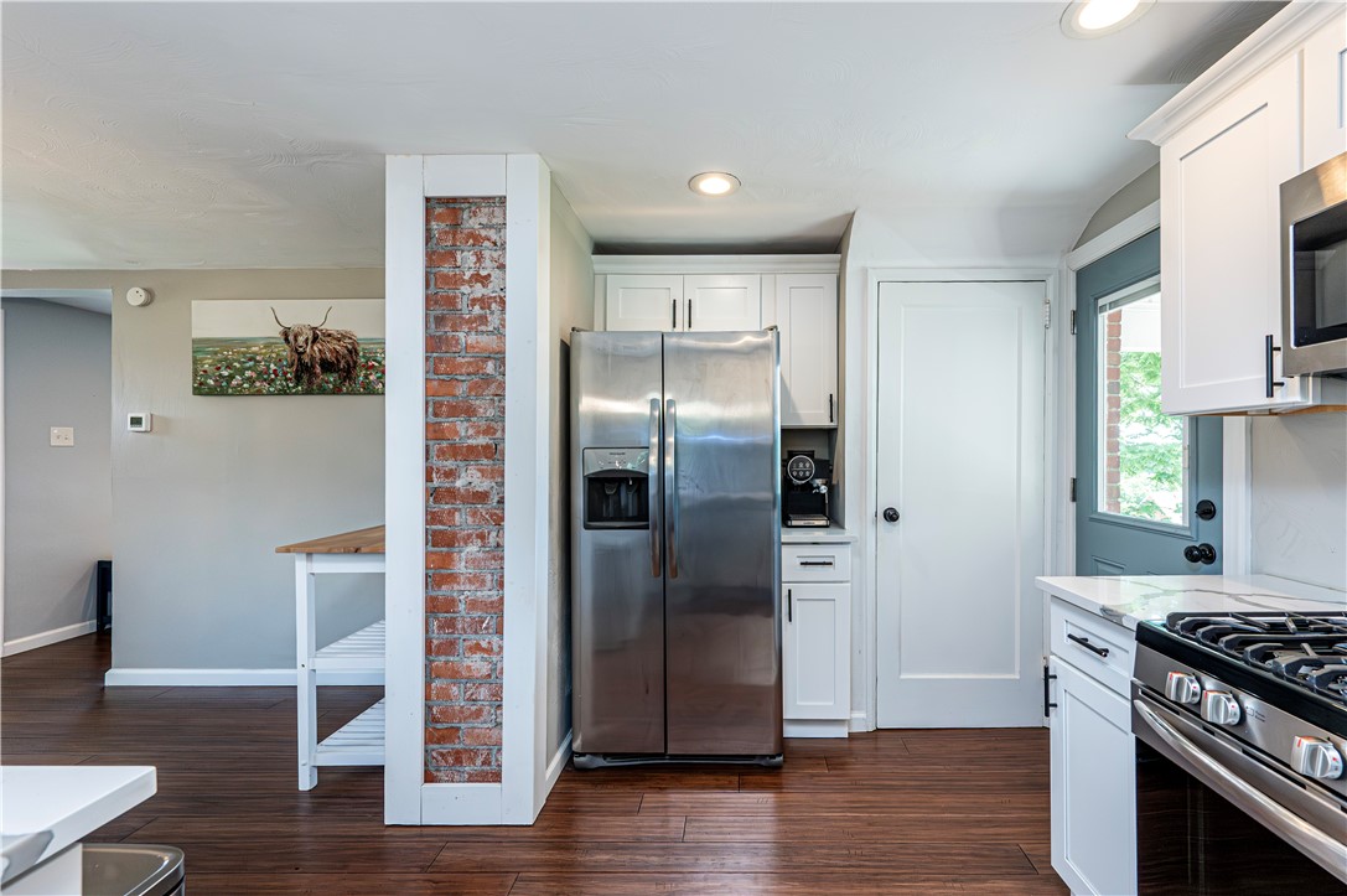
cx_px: 674
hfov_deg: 104.3
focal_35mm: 14
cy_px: 448
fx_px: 523
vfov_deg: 81.1
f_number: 8
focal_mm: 14
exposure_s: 1/160
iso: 2500
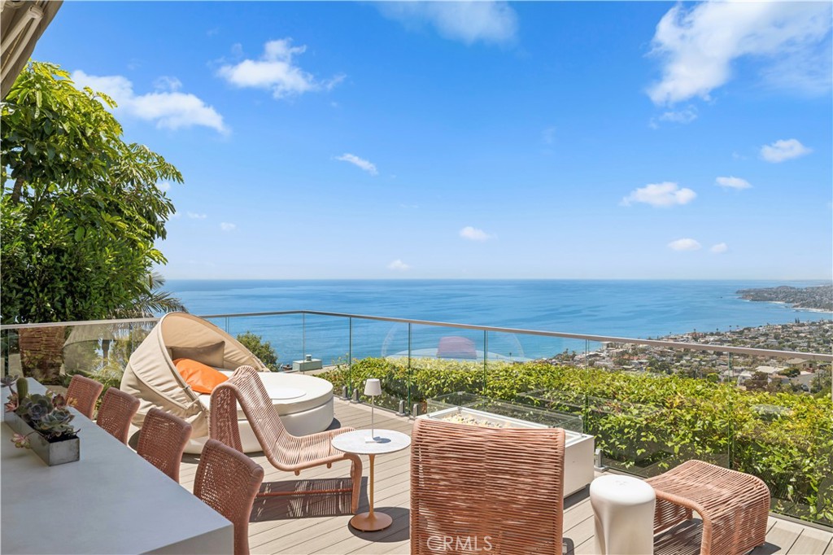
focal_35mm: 24
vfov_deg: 53.1
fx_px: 555
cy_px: 278
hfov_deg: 73.8
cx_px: 416
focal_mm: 24
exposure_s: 1/500
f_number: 8
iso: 100
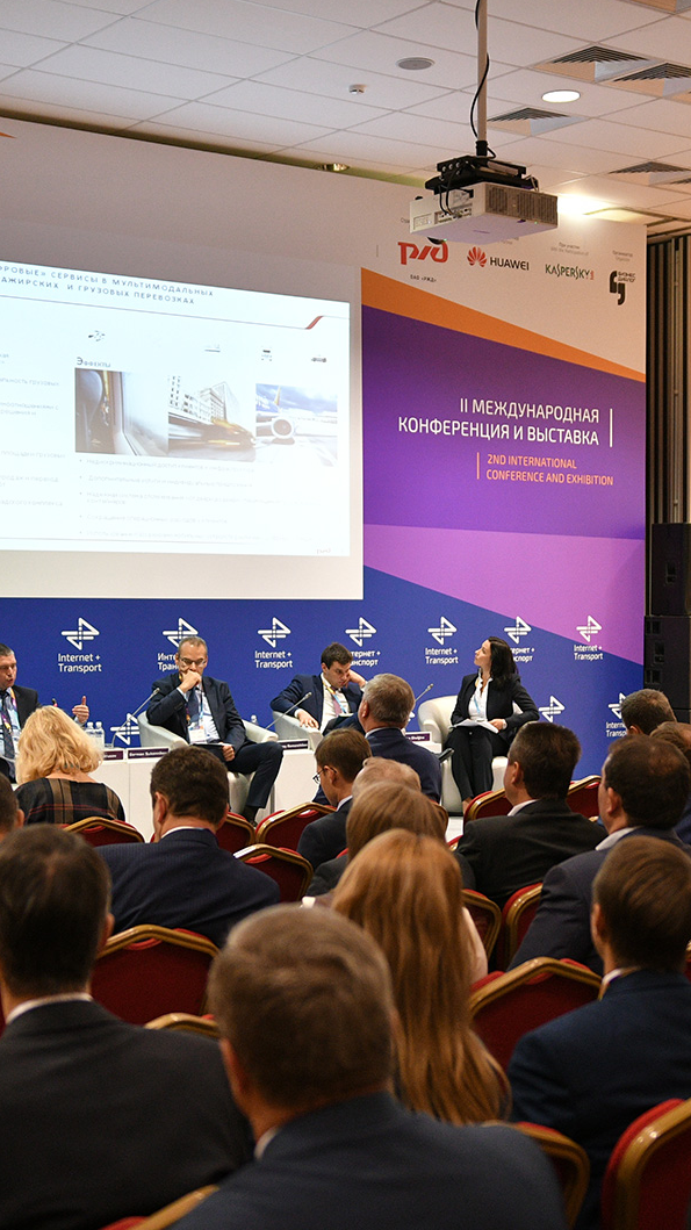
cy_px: 614
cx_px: 293
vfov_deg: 36.6
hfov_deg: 21.0
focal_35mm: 57
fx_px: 1858
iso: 1000
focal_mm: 24
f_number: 1.8
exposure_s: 1/125
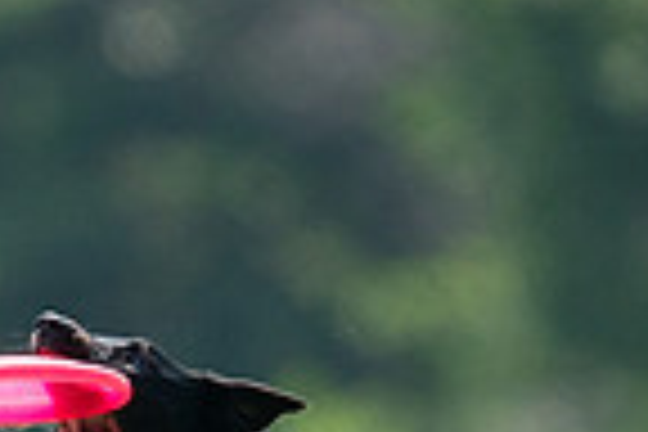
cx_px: 63
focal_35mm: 2411
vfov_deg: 0.6
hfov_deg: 0.9
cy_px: 736
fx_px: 43395
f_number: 6.3
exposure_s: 1/4000
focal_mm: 600
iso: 2000
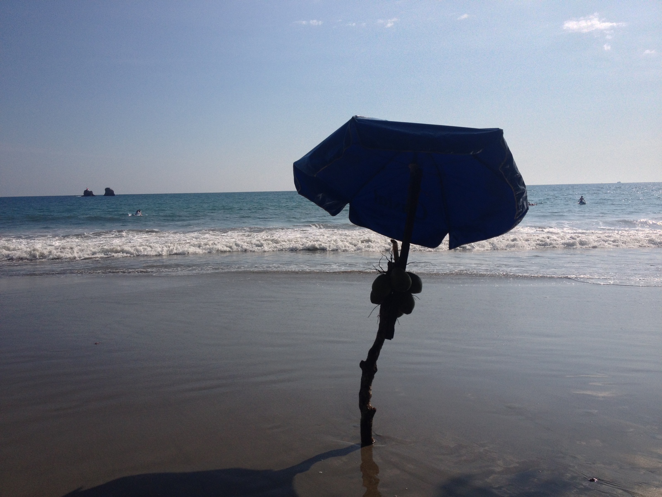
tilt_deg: -8.6
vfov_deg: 40.7
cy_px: 248
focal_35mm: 35
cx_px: 331
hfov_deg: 52.6
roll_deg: +2.0
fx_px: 669
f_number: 2.4
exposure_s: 1/5025
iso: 50
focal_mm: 4.28
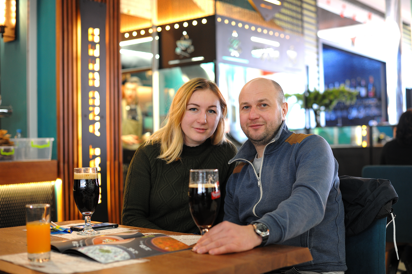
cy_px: 137
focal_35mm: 50
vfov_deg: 27.0
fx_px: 572
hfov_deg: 39.6
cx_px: 206
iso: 1000
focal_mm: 50
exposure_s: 1/80
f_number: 2.5
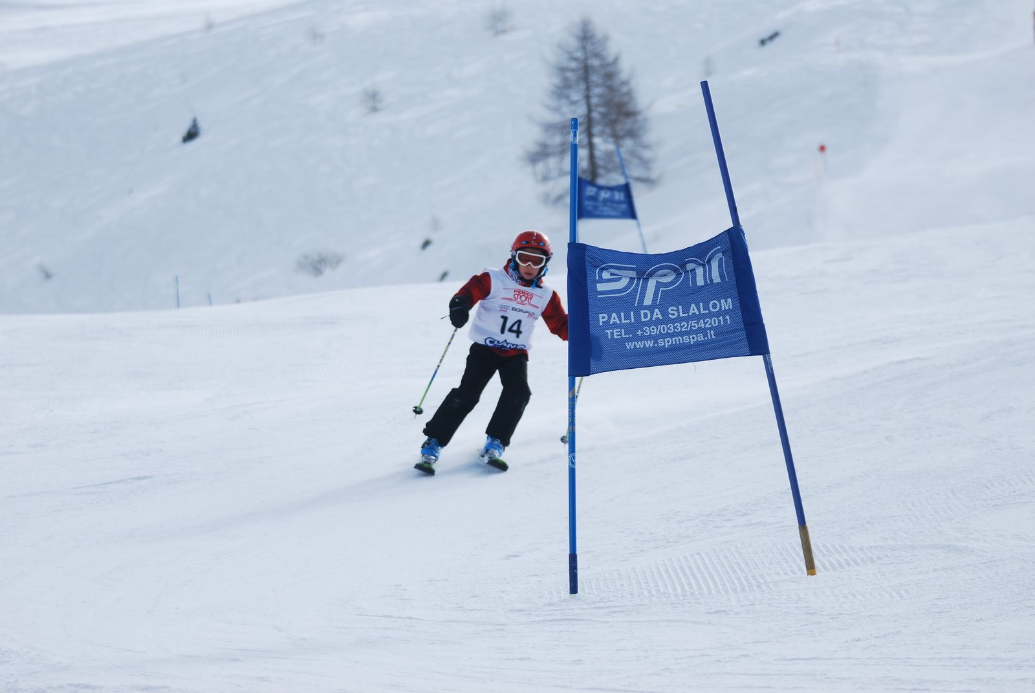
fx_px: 5829
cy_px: 346
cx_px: 518
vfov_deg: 6.8
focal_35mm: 202
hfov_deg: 10.1
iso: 110
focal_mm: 135
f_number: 5
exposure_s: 1/1000
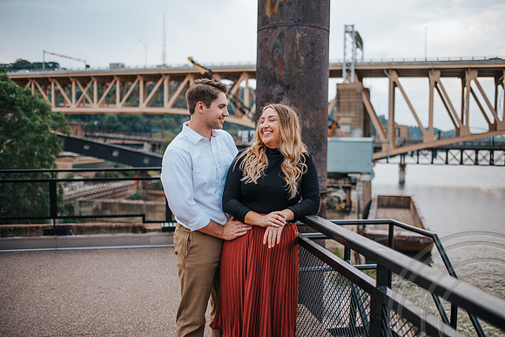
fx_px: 491
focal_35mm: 35
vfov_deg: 37.9
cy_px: 168
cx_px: 252
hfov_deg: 54.4
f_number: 1.8
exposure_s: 1/800
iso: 280
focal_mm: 35
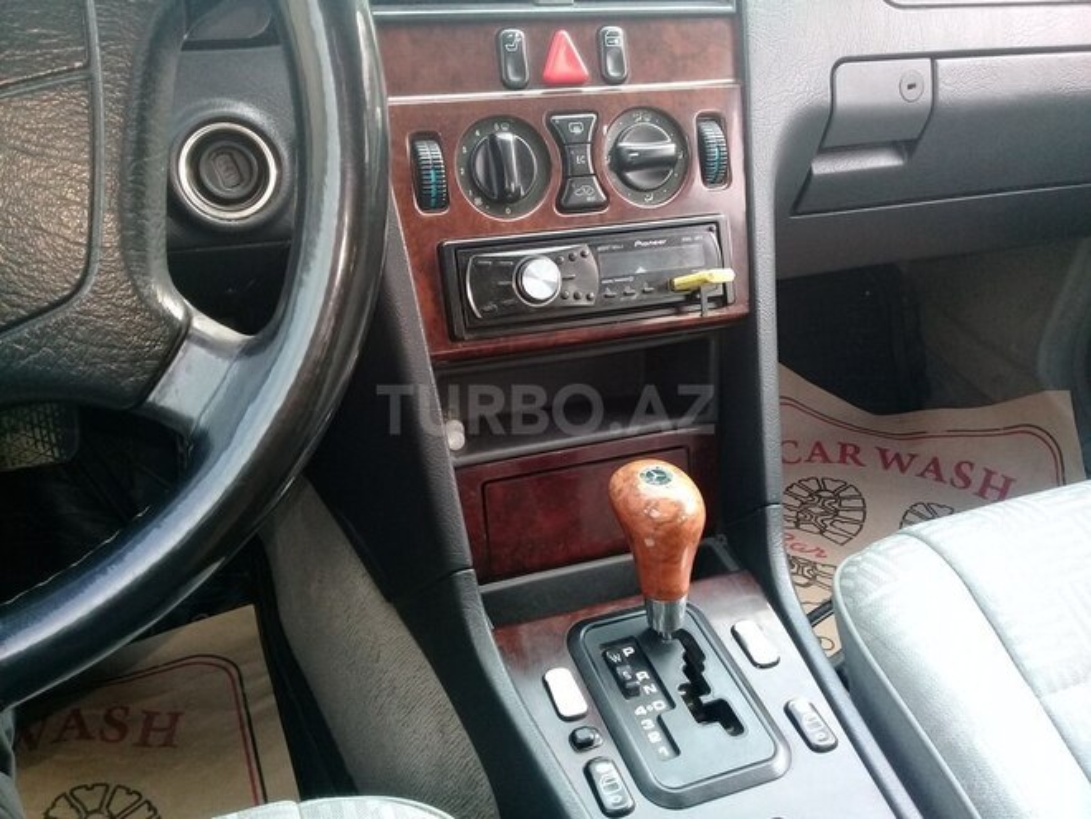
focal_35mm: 31
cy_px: 410
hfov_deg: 58.4
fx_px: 977
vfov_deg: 45.4
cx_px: 546
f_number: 2.2
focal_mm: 3.3
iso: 64
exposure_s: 1/50
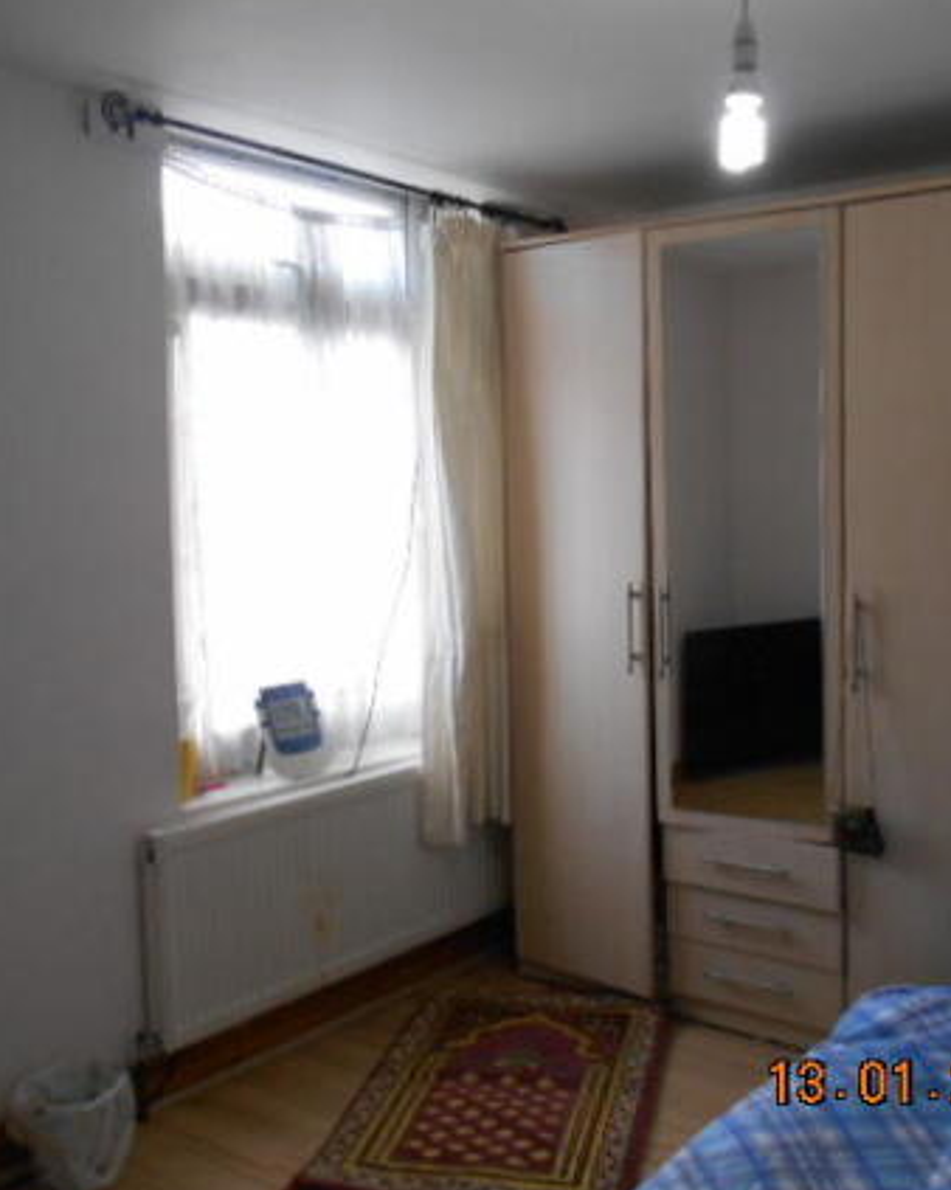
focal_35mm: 35
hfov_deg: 42.1
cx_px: 533
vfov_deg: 51.6
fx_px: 1232
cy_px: 601
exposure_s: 1/30
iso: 320
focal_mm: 4.6
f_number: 3.2
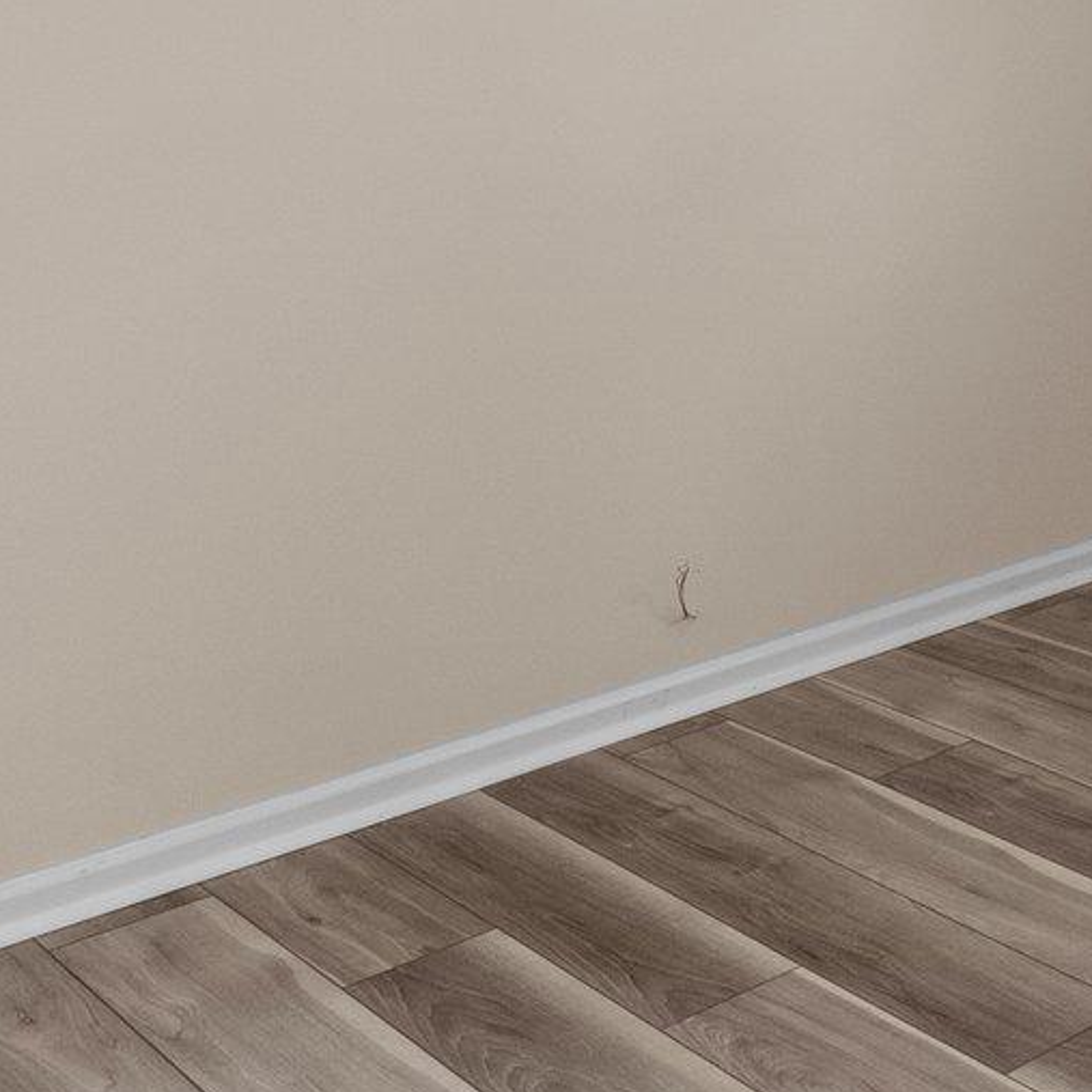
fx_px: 1963
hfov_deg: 29.3
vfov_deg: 29.4
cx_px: 1066
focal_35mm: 55
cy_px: 42
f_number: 8
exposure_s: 1/15
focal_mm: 16
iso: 1250
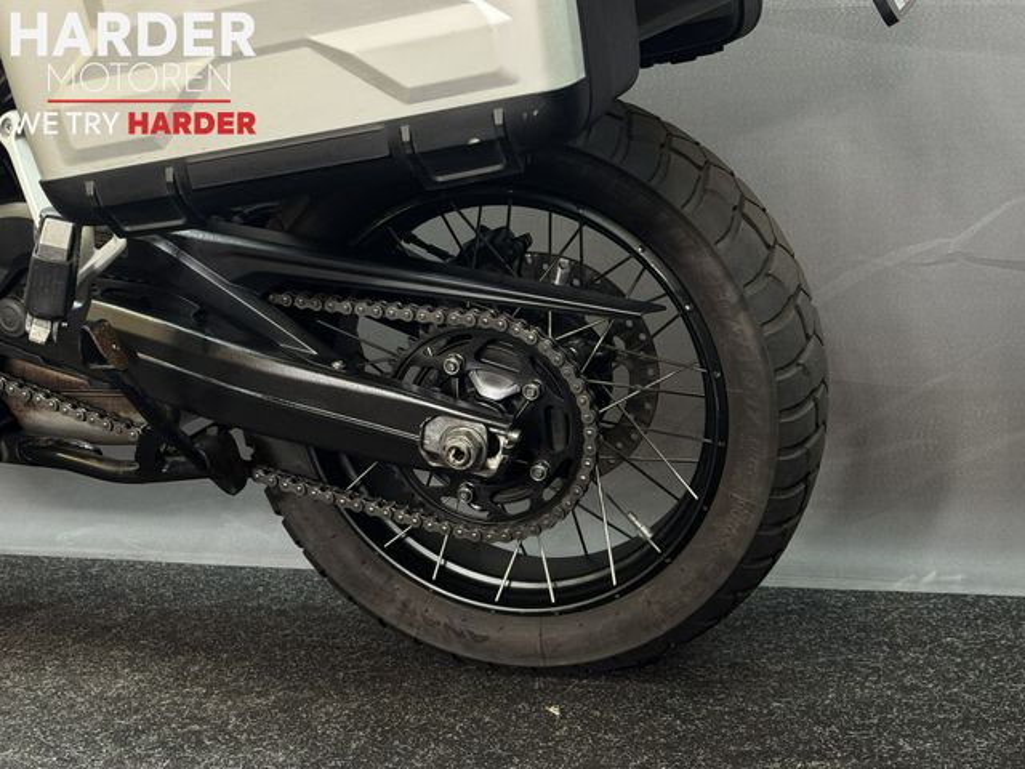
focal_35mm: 48
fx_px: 1421
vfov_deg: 30.3
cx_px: 512
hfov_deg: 39.7
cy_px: 384
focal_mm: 6.76
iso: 200
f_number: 1.78
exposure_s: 1/33
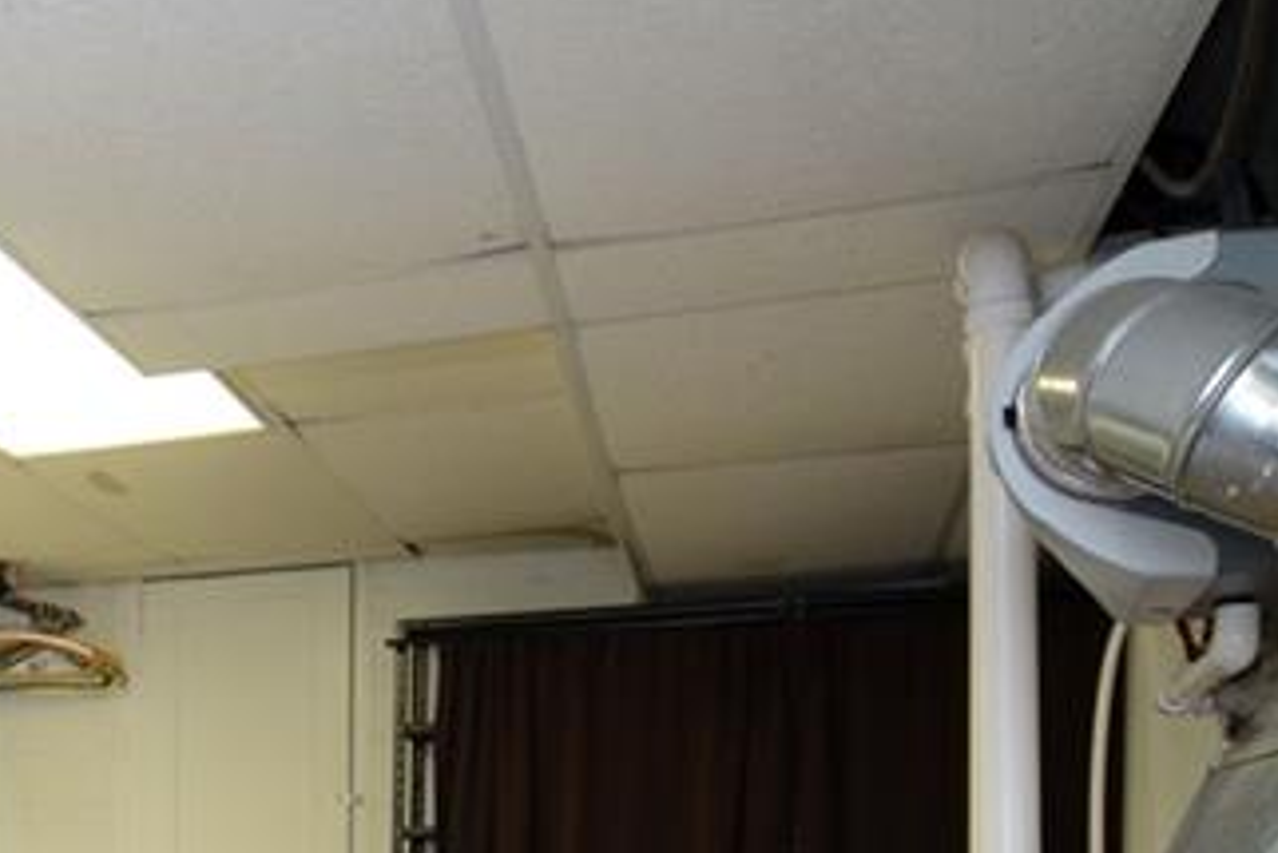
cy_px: 891
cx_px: -113
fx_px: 1713
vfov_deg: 26.2
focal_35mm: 48
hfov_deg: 35.3
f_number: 5.6
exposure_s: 1/40
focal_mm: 13
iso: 800
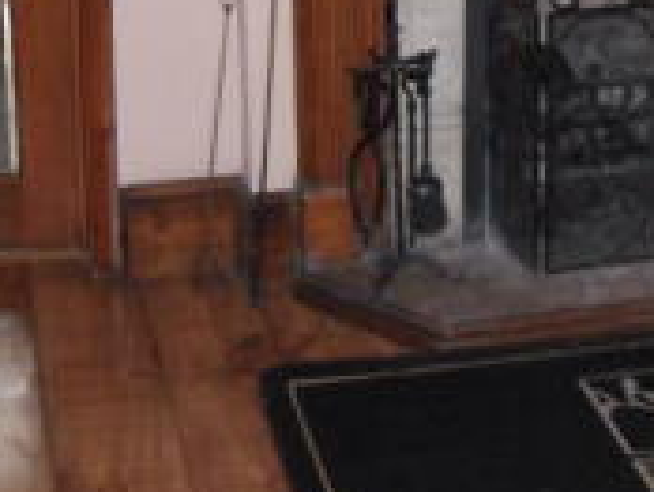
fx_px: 2214
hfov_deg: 16.5
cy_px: -103
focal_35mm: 117
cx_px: 652
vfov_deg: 12.4
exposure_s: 1/45
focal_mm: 6.3
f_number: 3.5
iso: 400
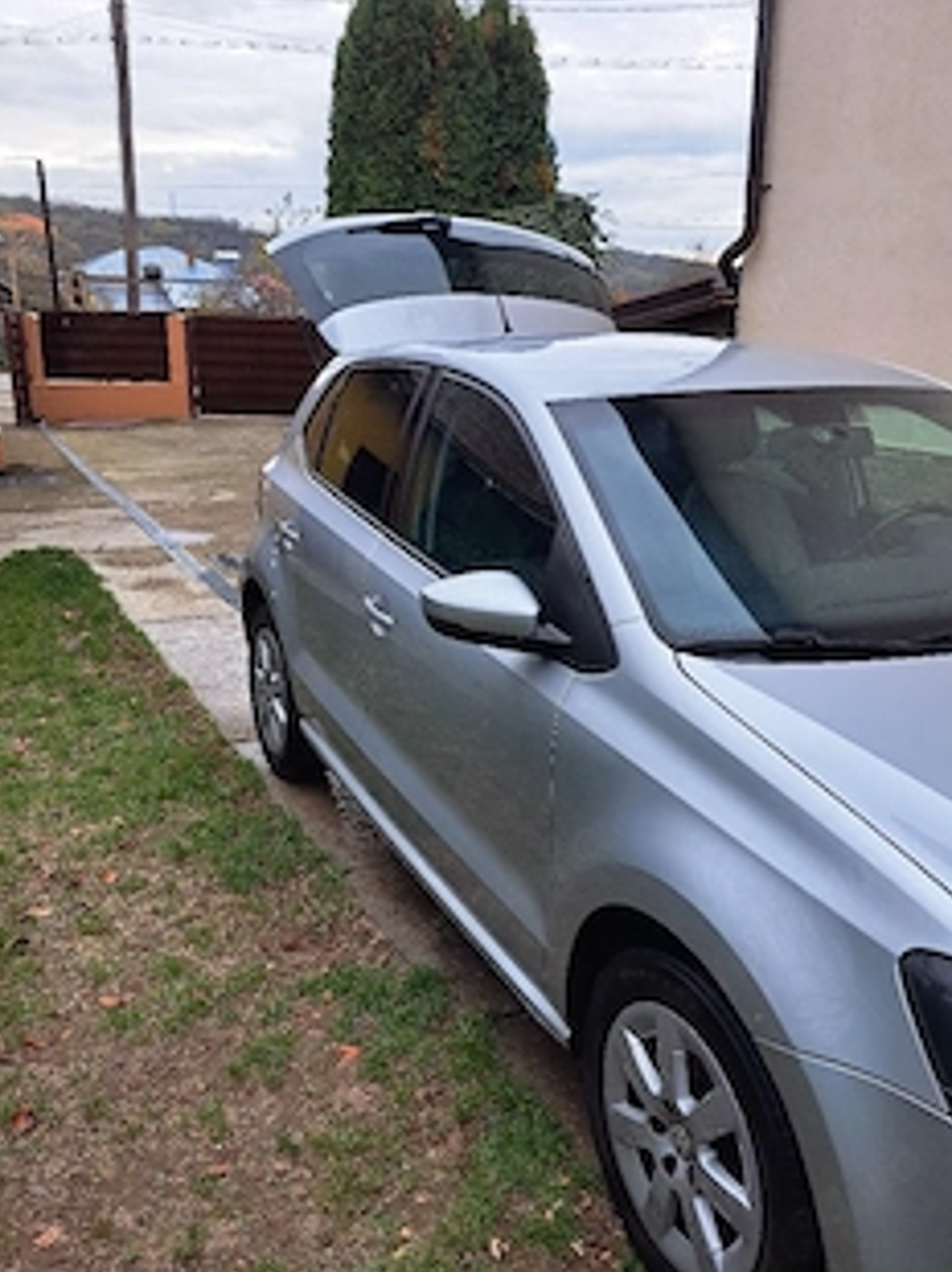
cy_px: 652
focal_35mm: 31
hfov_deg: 45.2
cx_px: 554
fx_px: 1138
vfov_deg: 58.4
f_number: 1.8
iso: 50
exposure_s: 1/435
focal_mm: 5.23
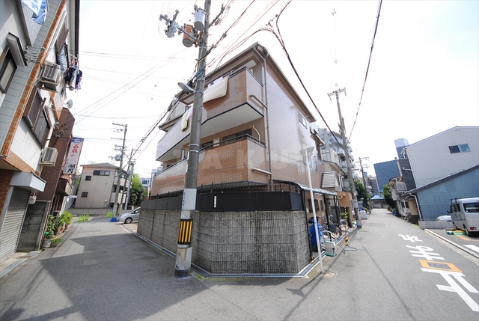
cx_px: 240
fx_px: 260
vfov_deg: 63.4
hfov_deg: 85.3
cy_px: 160
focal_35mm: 20
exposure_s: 1/200
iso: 100
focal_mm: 13
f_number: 5.6
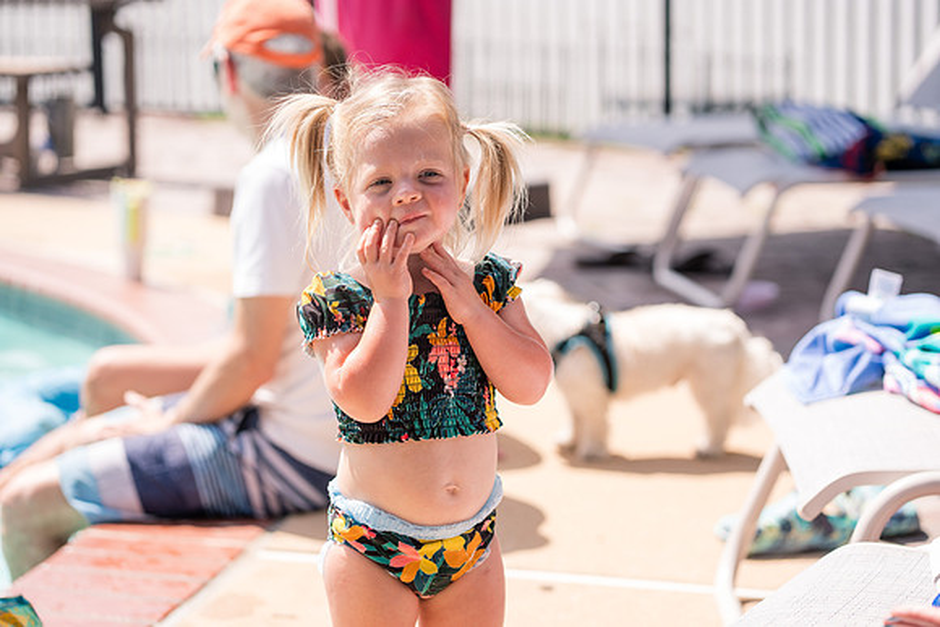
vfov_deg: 16.1
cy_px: 314
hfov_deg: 23.9
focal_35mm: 85
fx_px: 2220
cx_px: 470
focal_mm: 85
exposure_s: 1/1250
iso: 200
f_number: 3.2
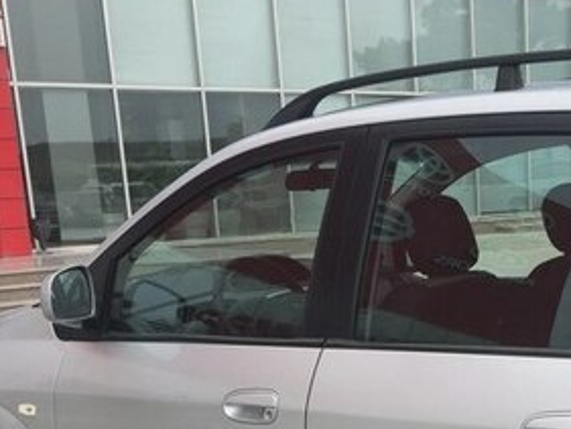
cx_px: 469
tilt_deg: -15.3
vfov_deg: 20.5
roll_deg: +2.5
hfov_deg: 27.9
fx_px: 1122
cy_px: 483
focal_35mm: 68
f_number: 2.2
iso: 32
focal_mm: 4.15
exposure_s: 1/1799
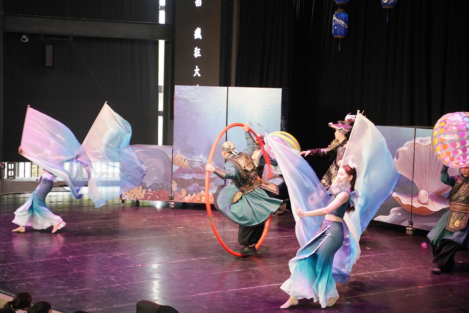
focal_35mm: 75
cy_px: 156
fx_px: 977
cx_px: 234
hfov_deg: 27.0
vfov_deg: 18.2
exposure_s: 1/160
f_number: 2.8
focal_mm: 75
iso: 4000
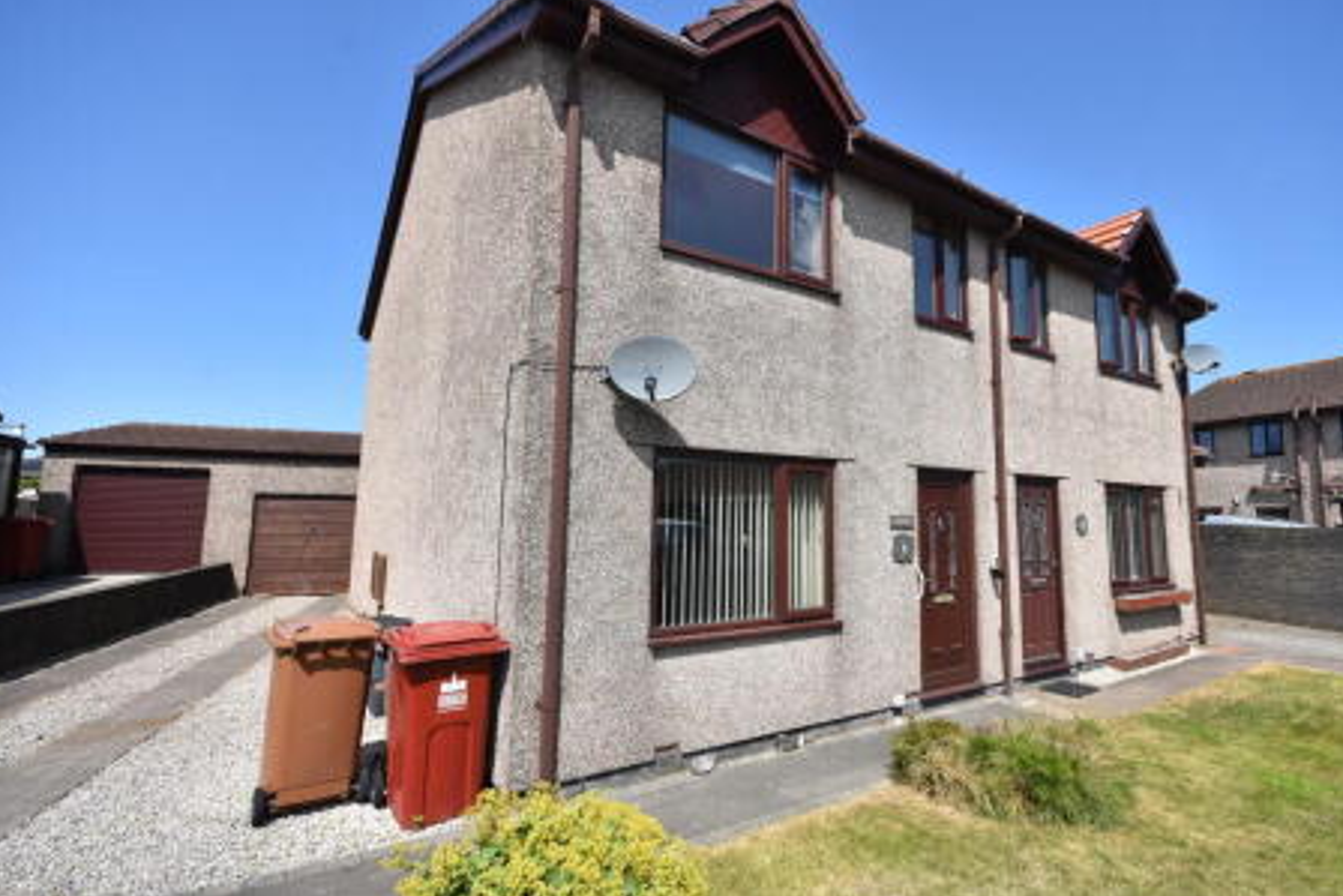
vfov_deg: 68.8
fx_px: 654
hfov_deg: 91.4
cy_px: 427
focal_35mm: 18
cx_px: 704
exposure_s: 1/500
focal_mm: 11
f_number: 8
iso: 200
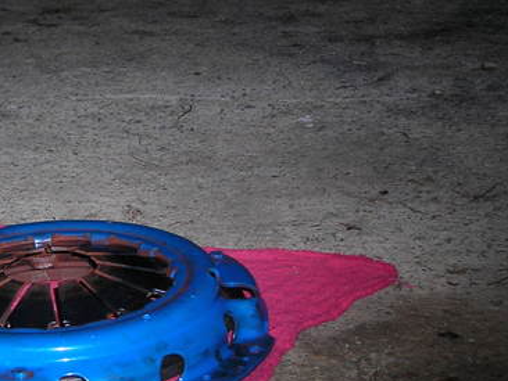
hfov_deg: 22.7
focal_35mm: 83
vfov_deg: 17.8
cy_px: 249
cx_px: 11
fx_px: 1219
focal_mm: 6.3
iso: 50
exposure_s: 1/60.1
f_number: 3.2
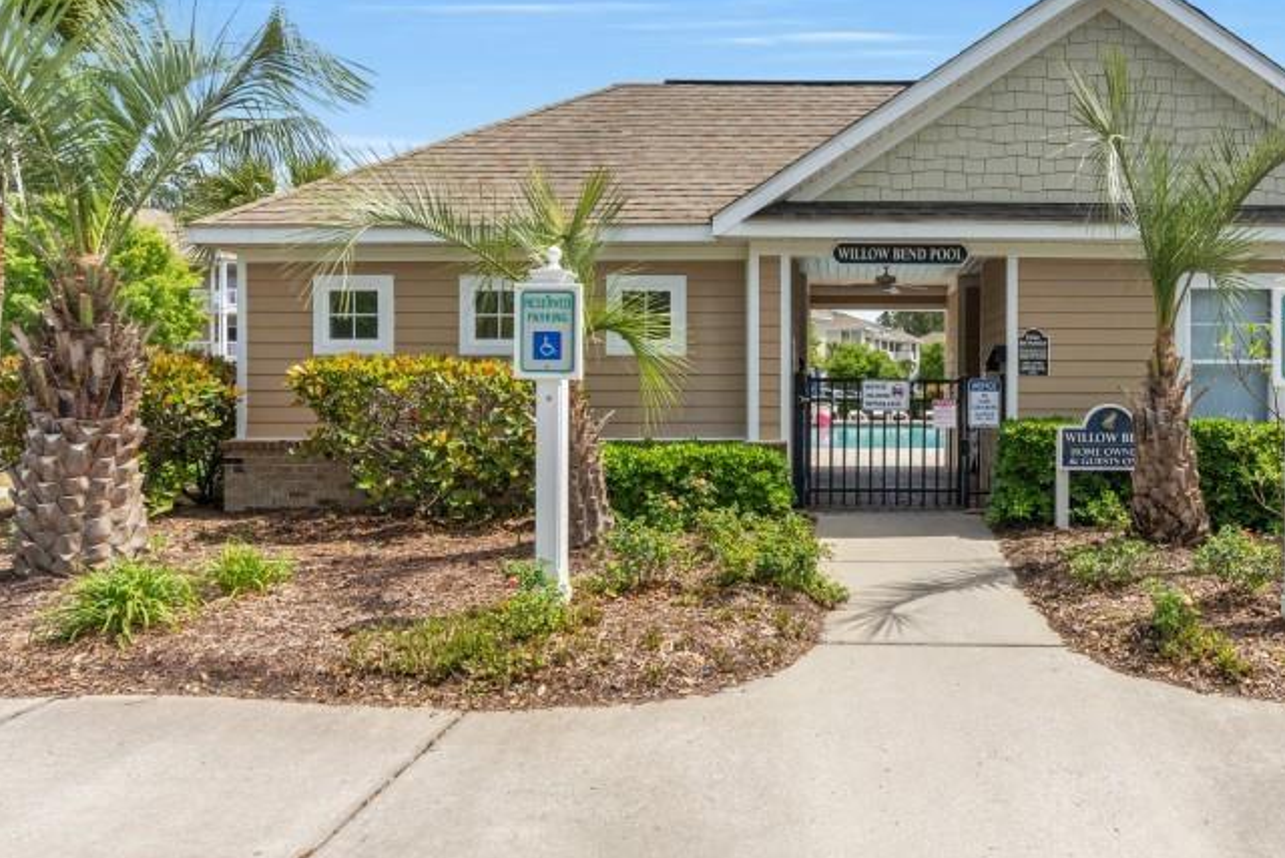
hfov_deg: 71.4
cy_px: 344
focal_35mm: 24
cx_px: 863
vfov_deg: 52.8
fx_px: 857
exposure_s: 1/1250
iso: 320
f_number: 8
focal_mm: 16
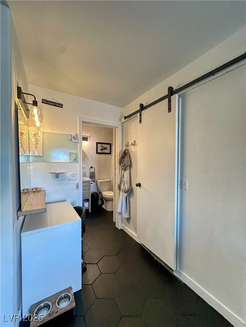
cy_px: 164
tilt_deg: -0.1
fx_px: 133
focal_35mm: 14
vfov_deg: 102.1
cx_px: 123
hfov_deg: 85.7
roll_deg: -0.7
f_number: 2.2
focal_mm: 2.2
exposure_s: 1/120
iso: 160
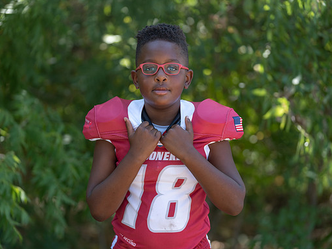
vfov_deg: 12.1
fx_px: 1170
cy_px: 124
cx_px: 163
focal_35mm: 122
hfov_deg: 16.1
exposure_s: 1/320
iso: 100
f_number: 2.8
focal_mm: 112
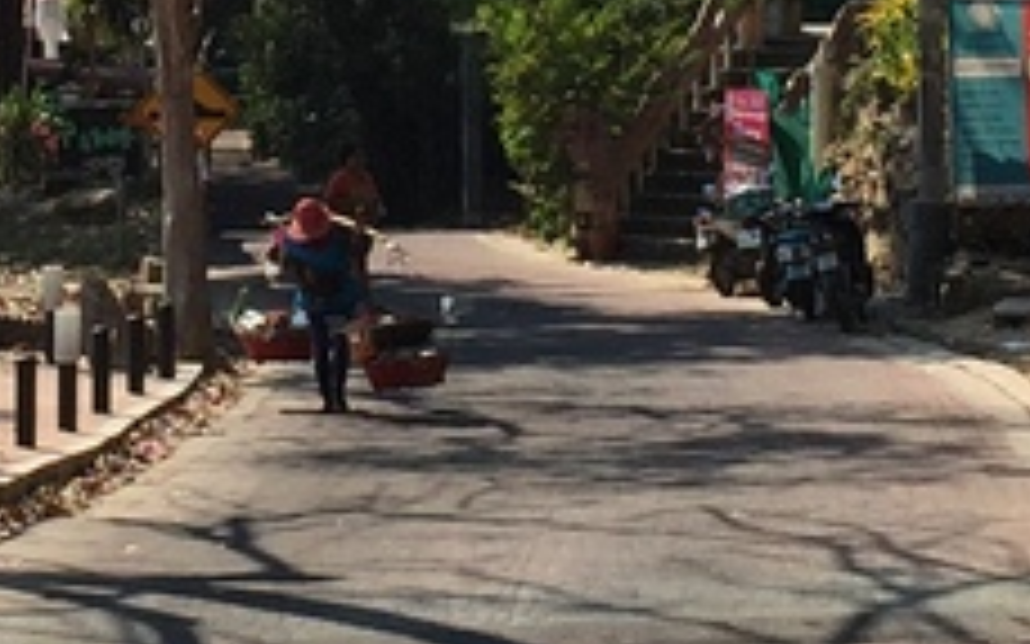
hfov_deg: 12.9
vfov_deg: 8.1
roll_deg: -0.3
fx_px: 4518
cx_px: 211
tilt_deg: +0.8
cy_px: -144
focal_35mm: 161
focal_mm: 4.15
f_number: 2.2
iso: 32
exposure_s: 1/2639
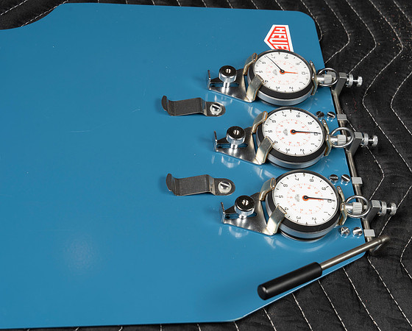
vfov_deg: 23.8
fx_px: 784
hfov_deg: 29.4
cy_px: 166
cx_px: 249
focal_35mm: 64
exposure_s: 1/160
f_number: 10
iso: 200
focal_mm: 56
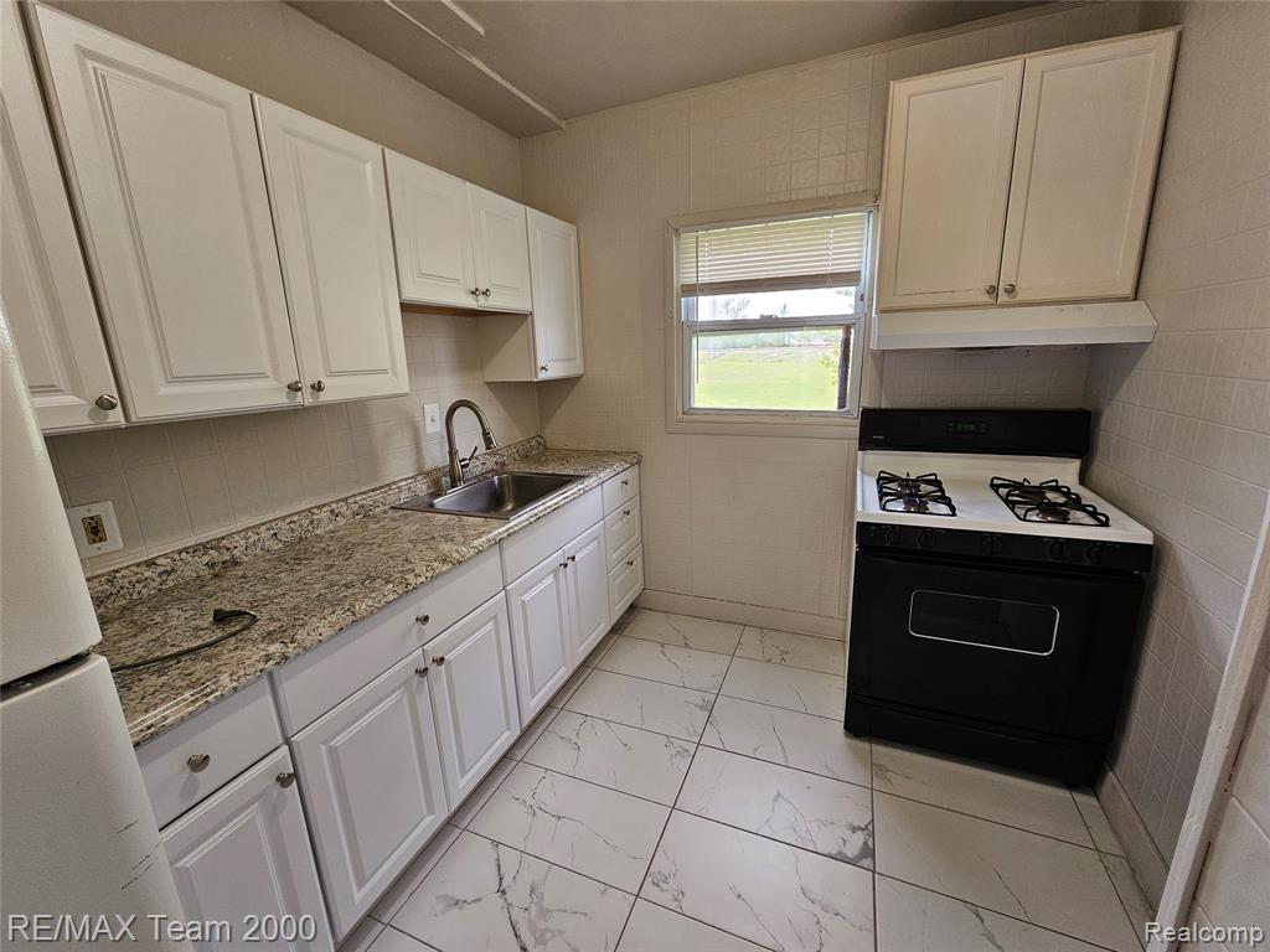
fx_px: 477
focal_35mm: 13
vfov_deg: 89.9
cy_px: 476
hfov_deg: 106.2
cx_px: 635
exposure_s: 1/60
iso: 80
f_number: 2.2
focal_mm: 2.2
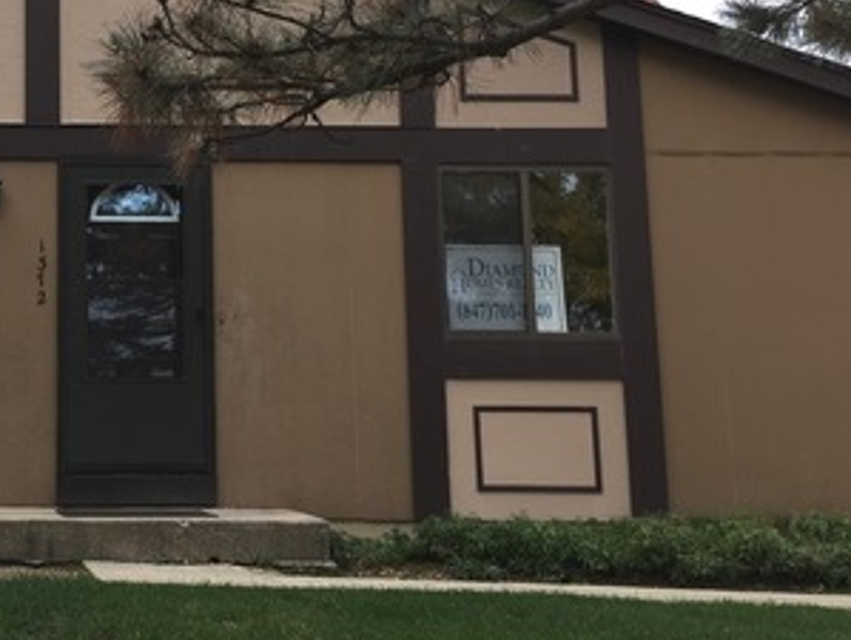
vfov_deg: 23.5
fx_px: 1526
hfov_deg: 29.6
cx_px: 51
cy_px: 176
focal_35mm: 62
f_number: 2.2
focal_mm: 4.15
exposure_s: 1/267
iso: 32
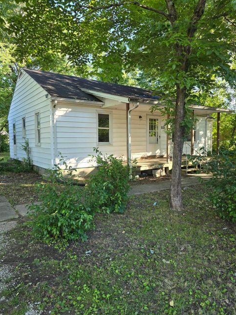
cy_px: 153
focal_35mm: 24
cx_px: 122
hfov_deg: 56.8
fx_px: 218
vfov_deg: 71.6
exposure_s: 1/180
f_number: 1.7
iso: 40
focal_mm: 6.3
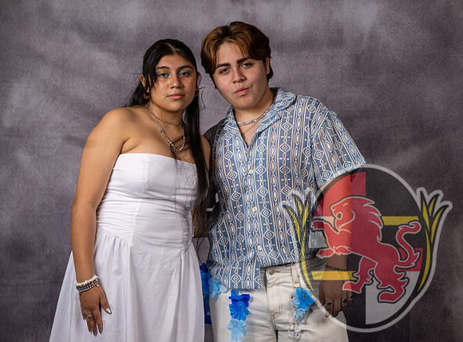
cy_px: 161
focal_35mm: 84
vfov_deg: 17.5
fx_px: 1113
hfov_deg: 23.5
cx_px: 245
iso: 50
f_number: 4.5
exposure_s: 1/400
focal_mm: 70
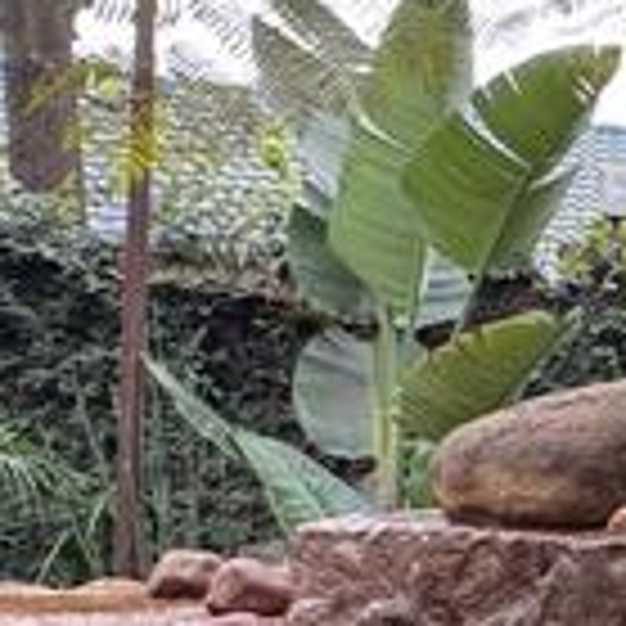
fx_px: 1453
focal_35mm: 71
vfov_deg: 23.9
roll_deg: -1.7
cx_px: 1329
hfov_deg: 16.6
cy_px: 509
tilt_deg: -1.7
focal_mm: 2.22
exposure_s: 1/99
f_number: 2.2
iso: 100
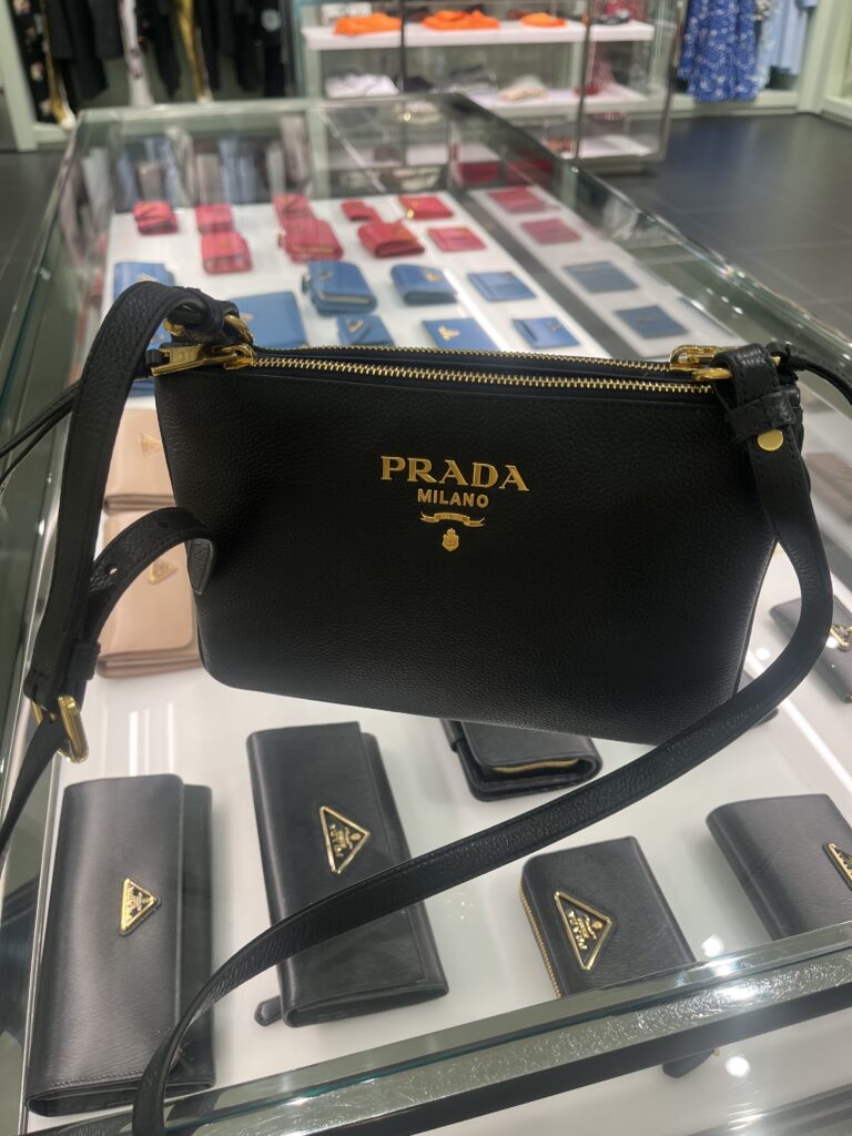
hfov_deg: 53.1
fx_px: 853
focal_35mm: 26
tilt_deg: -37.7
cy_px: 568
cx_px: 426
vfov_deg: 67.3
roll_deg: -0.1
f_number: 1.6
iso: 50
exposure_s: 1/100
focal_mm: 5.1
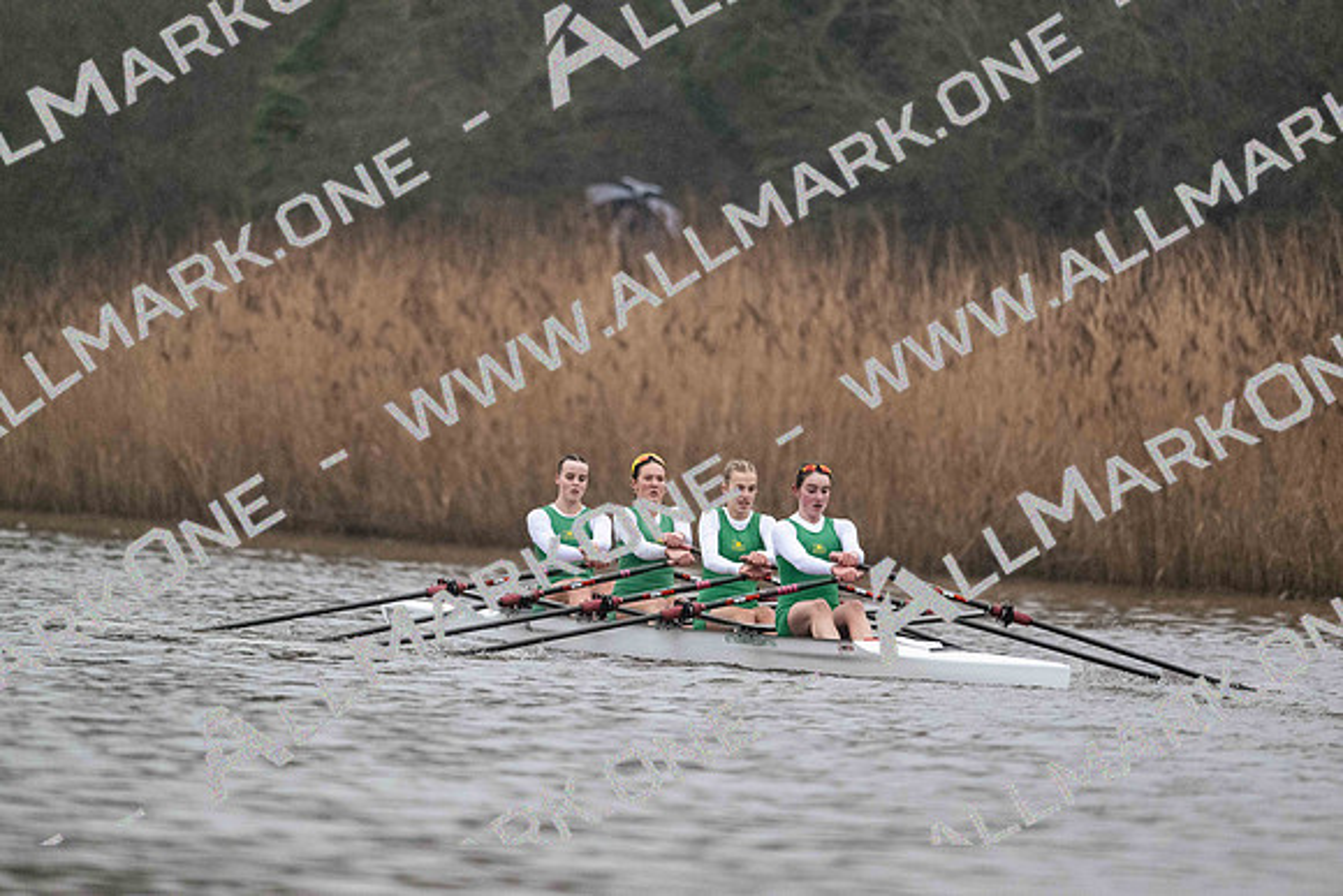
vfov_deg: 3.4
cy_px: 448
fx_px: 14925
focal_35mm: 400
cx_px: 672
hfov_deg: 5.2
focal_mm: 400
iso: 5000
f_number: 4.5
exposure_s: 1/1600
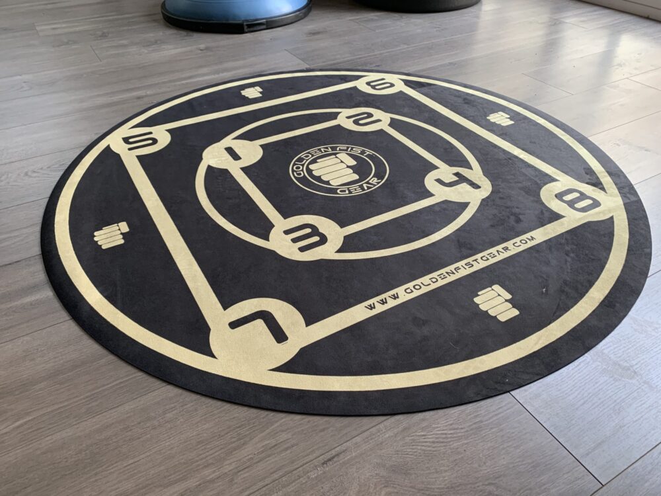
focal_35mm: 26
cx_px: 330
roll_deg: -0.7
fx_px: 496
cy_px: 248
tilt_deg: -39.0
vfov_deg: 53.1
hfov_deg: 67.3
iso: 100
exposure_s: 1/70
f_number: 1.8
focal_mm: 4.25
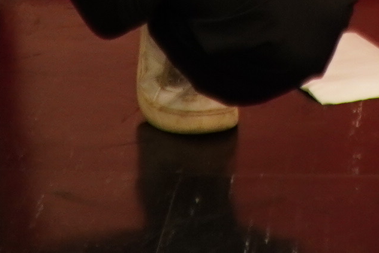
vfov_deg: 6.7
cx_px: 368
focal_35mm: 181
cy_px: -577
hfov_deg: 11.3
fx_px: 1906
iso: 500
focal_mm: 18
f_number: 4
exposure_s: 1/50
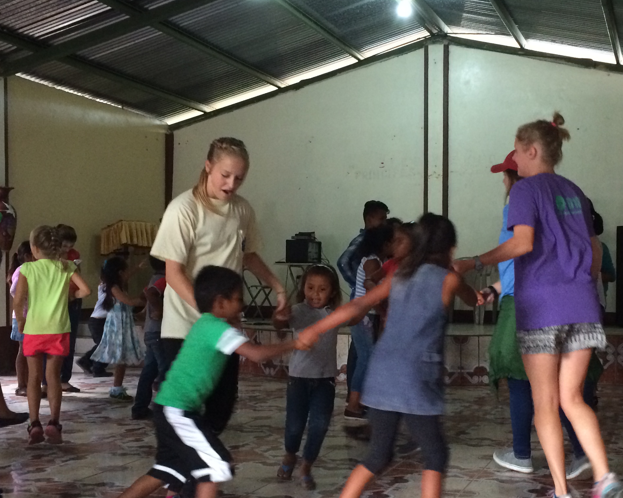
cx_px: 373
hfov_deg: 37.2
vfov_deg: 30.2
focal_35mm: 50
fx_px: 922
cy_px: 300
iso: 250
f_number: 2.2
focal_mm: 4.12
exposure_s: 1/30
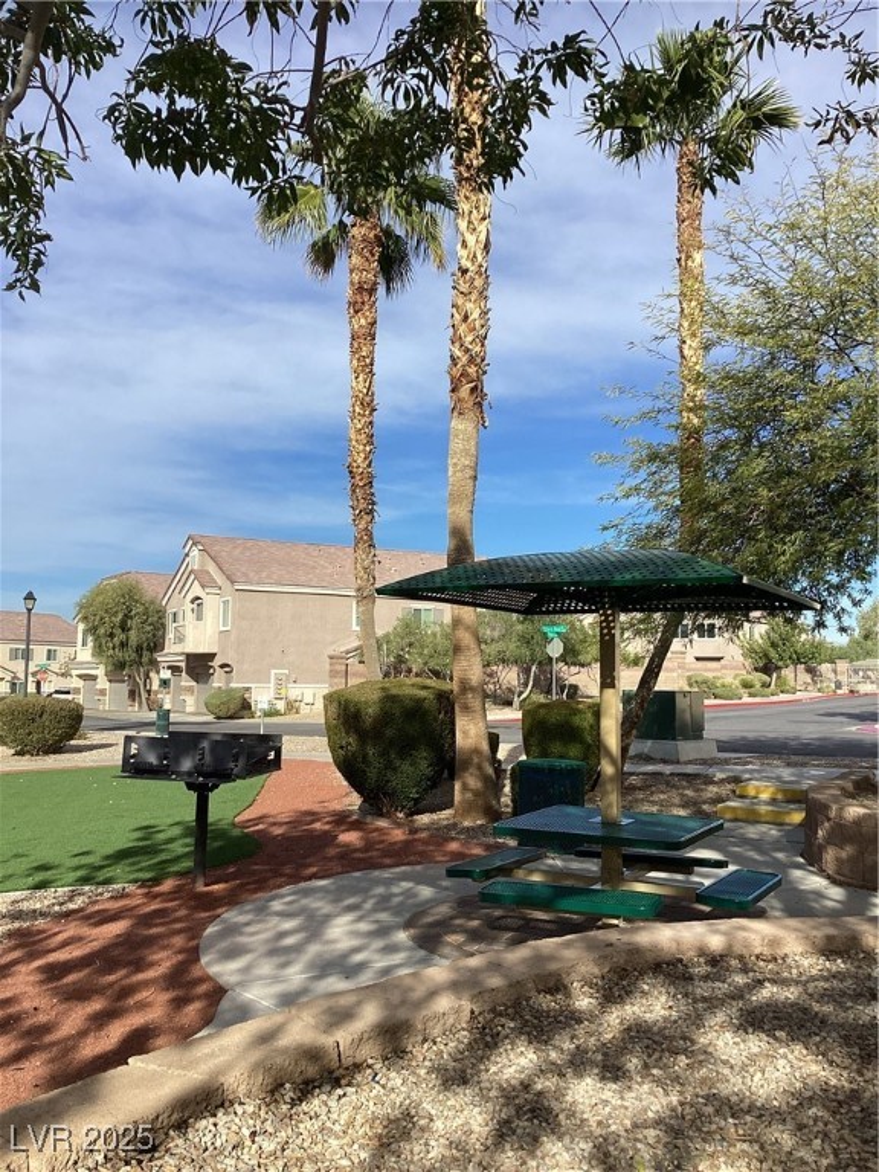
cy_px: 586
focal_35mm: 31
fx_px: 1050
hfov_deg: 45.4
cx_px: 440
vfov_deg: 58.4
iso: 25
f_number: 2.4
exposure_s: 1/1456
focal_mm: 3.3
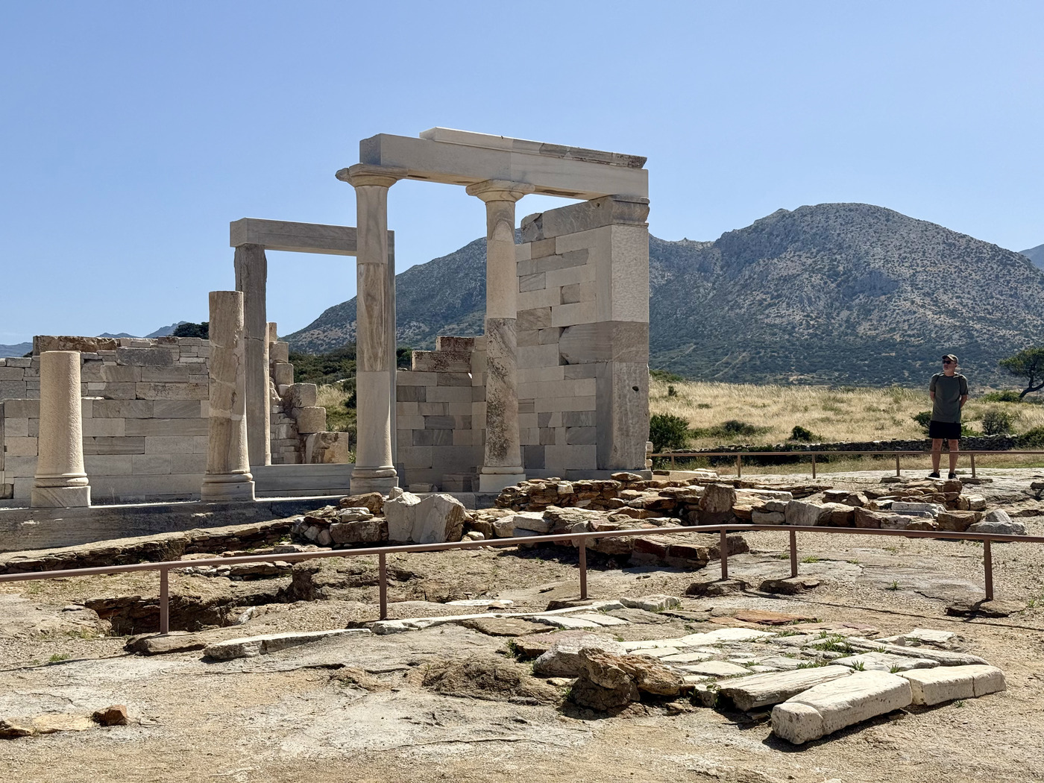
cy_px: 392
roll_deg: +0.8
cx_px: 522
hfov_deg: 39.7
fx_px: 1448
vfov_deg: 30.3
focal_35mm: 48
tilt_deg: +2.0
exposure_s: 1/8772
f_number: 1.78
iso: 80
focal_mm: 6.76
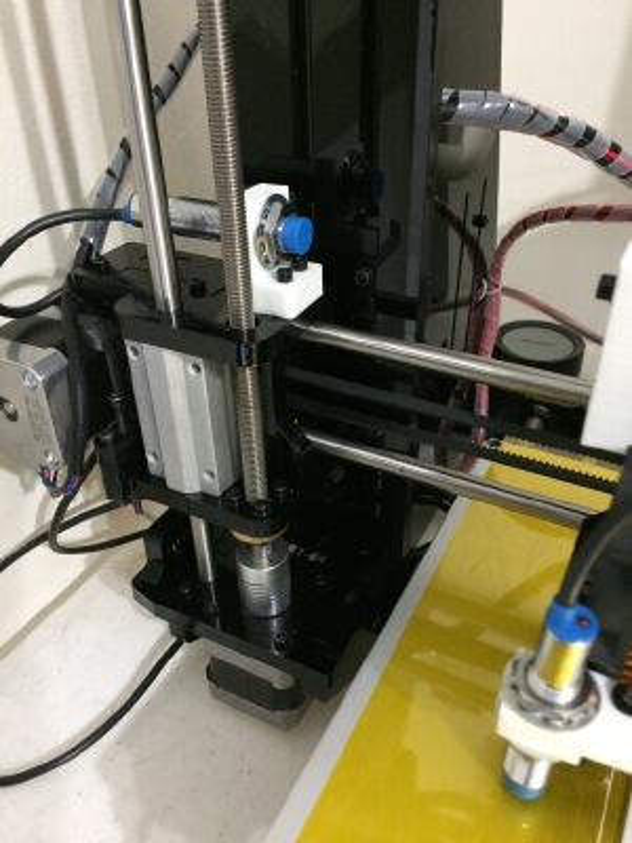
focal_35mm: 29
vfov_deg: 61.7
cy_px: 422
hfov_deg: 48.2
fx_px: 706
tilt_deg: -35.1
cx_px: 316
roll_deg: +1.0
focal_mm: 4.15
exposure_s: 1/15
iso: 400
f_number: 2.2
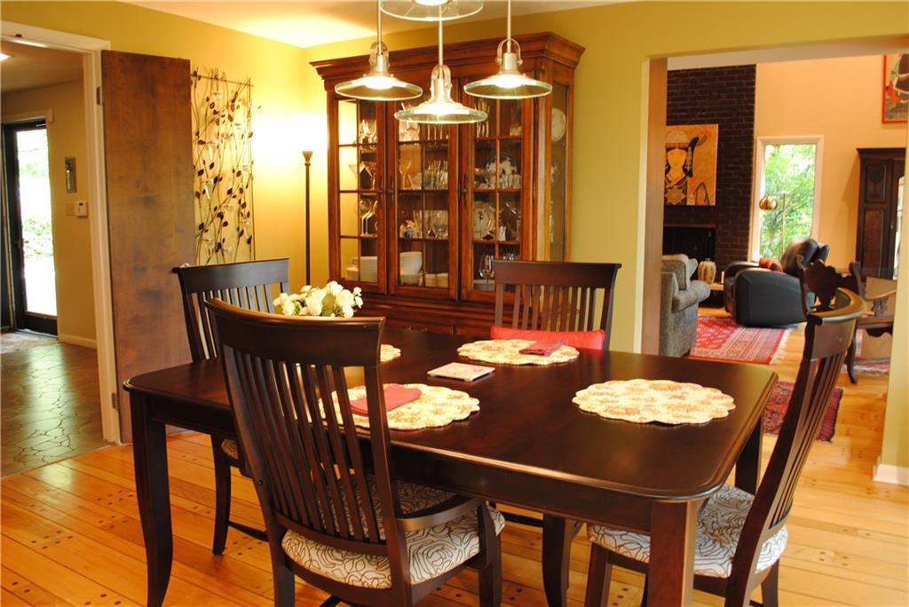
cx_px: 454
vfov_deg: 48.0
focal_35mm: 27
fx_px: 682
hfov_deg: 67.4
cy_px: 304
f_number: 6.3
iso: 100
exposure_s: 1/1.3
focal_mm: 18
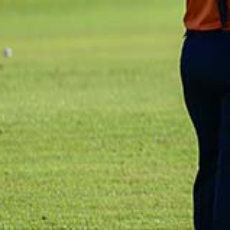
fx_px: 6750
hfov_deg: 1.9
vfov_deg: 2.0
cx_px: 606
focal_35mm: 898
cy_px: -12
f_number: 2.8
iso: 180
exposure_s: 1/2500
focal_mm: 175
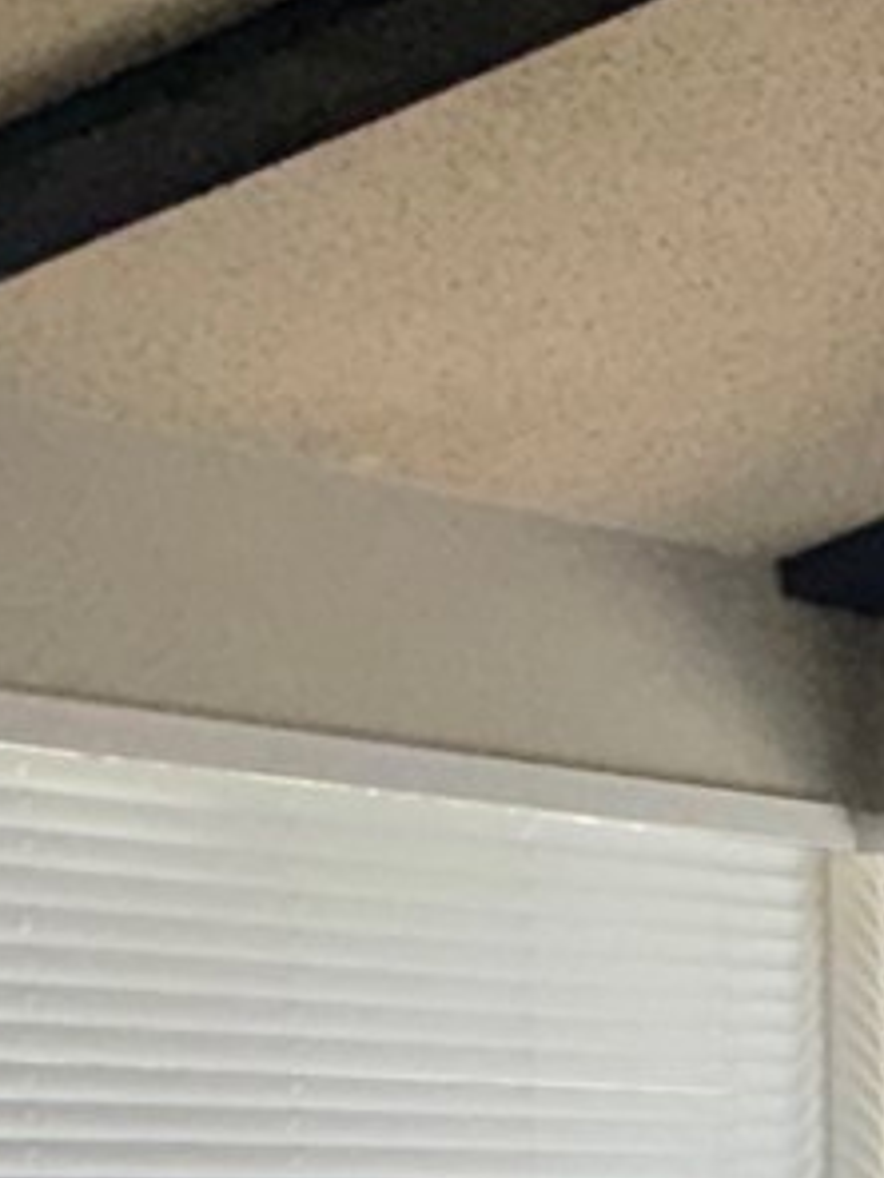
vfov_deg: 19.4
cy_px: 1285
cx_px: 3249
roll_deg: +0.2
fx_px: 3303
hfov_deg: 8.9
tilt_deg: -1.6
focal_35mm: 97
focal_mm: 2.22
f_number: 2.2
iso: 100
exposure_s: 1/121
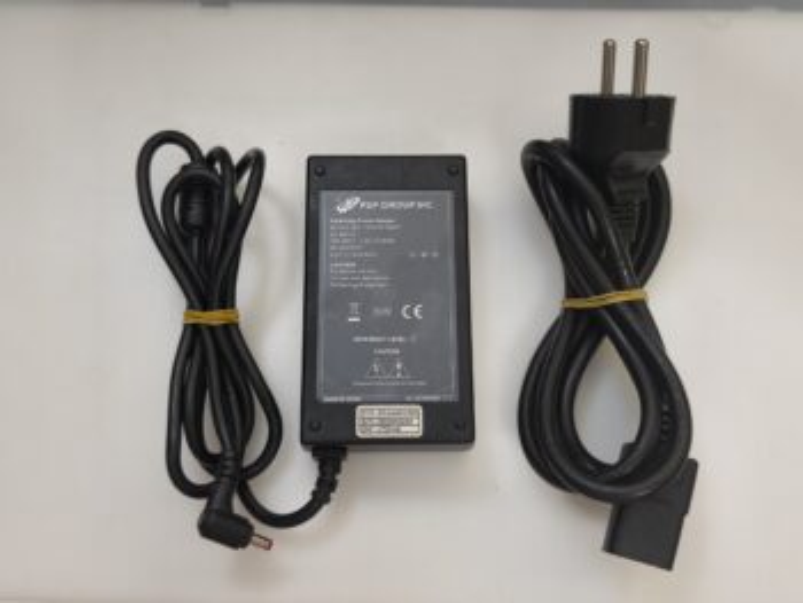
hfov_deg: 52.6
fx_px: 812
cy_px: 302
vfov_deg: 40.7
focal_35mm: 35
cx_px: 402
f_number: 1.6
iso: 400
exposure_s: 1/50
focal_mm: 6.57
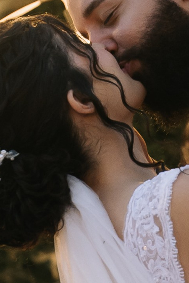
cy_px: 327
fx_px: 3268
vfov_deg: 5.0
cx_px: 213
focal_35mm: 415
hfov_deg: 3.3
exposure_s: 1/125
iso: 800
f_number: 3.2
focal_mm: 70
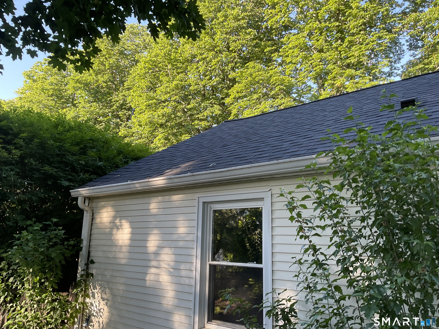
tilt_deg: +8.7
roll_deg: -1.9
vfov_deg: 48.2
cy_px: 164
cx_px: 220
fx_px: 368
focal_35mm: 29
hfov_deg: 61.7
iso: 25
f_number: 1.8
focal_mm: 3
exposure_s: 1/120
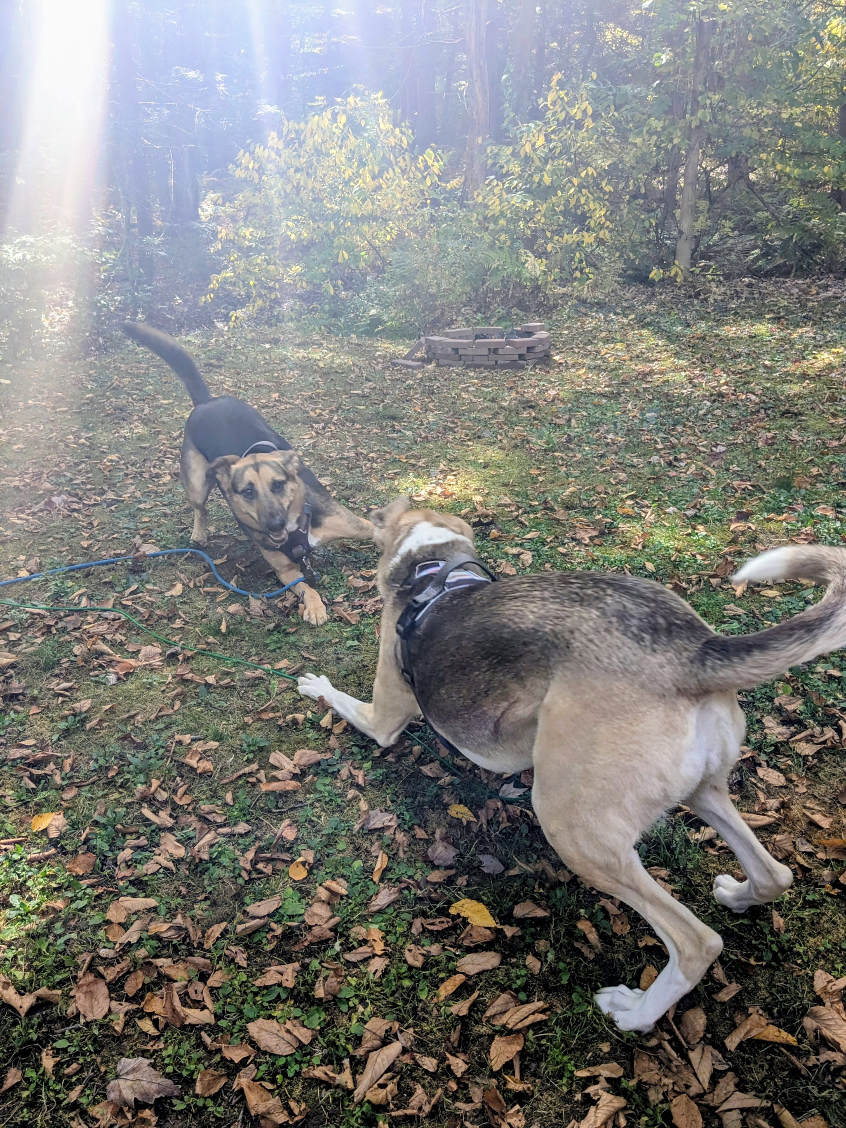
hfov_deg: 51.4
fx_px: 880
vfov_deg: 65.3
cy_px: 564
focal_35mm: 27
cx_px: 423
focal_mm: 4.38
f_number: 1.73
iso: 63
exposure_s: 1/251
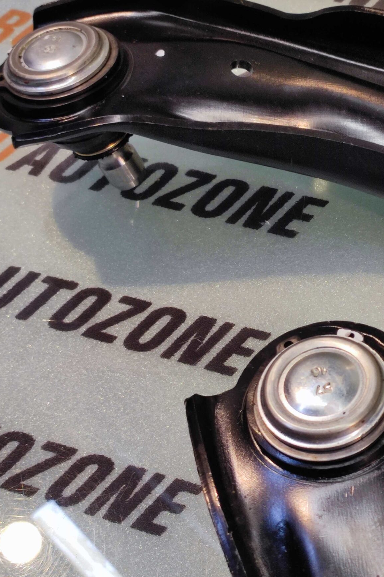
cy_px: 281
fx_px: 416
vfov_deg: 69.4
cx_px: 302
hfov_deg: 47.1
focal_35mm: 26
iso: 77
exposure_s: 1/33
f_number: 1.79
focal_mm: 4.74
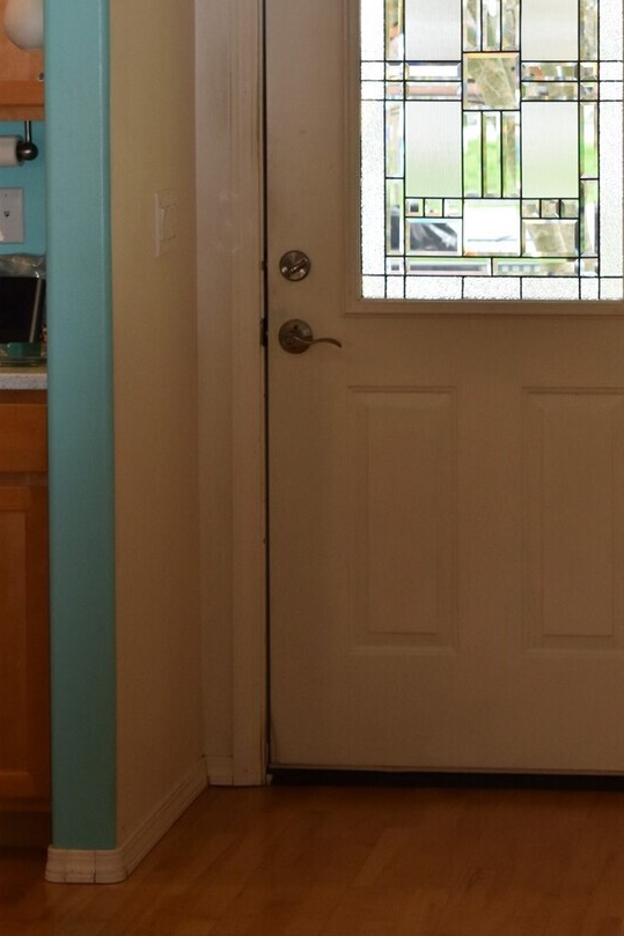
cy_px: 152
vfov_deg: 15.9
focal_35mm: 128
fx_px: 3329
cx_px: 549
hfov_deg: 10.7
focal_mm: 48
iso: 800
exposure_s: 1/200
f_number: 5.3
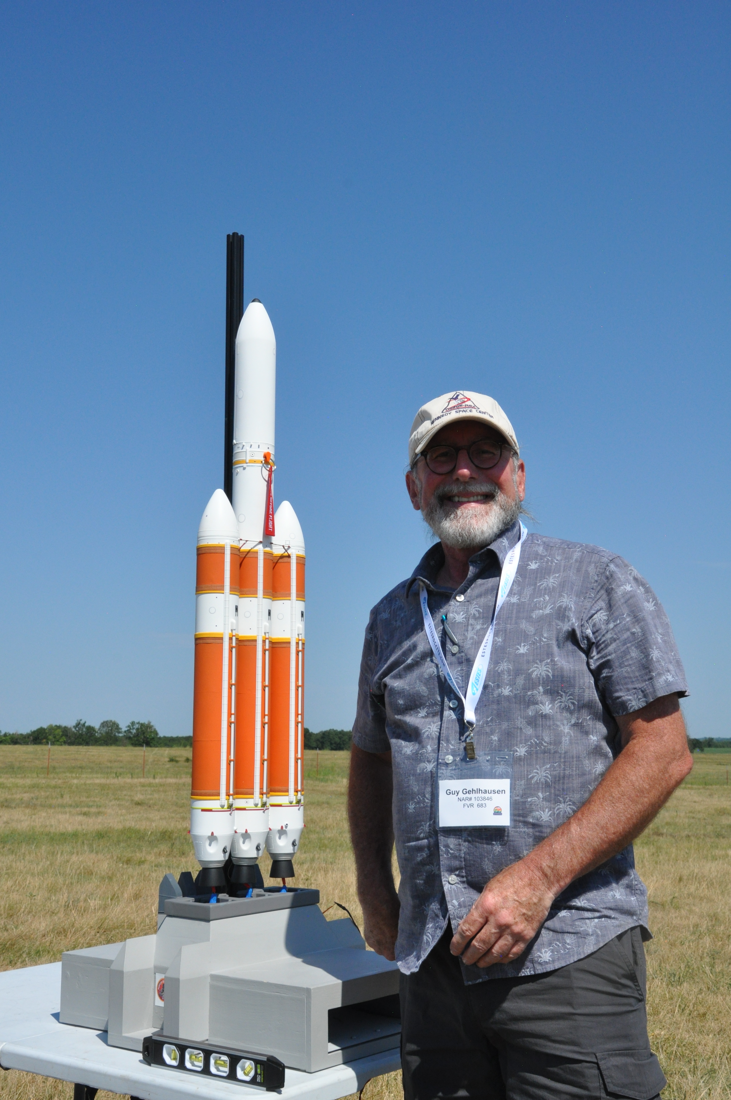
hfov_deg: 31.8
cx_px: 366
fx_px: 1282
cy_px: 550
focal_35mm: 42
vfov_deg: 46.4
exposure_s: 1/1000
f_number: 16
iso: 800
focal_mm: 28
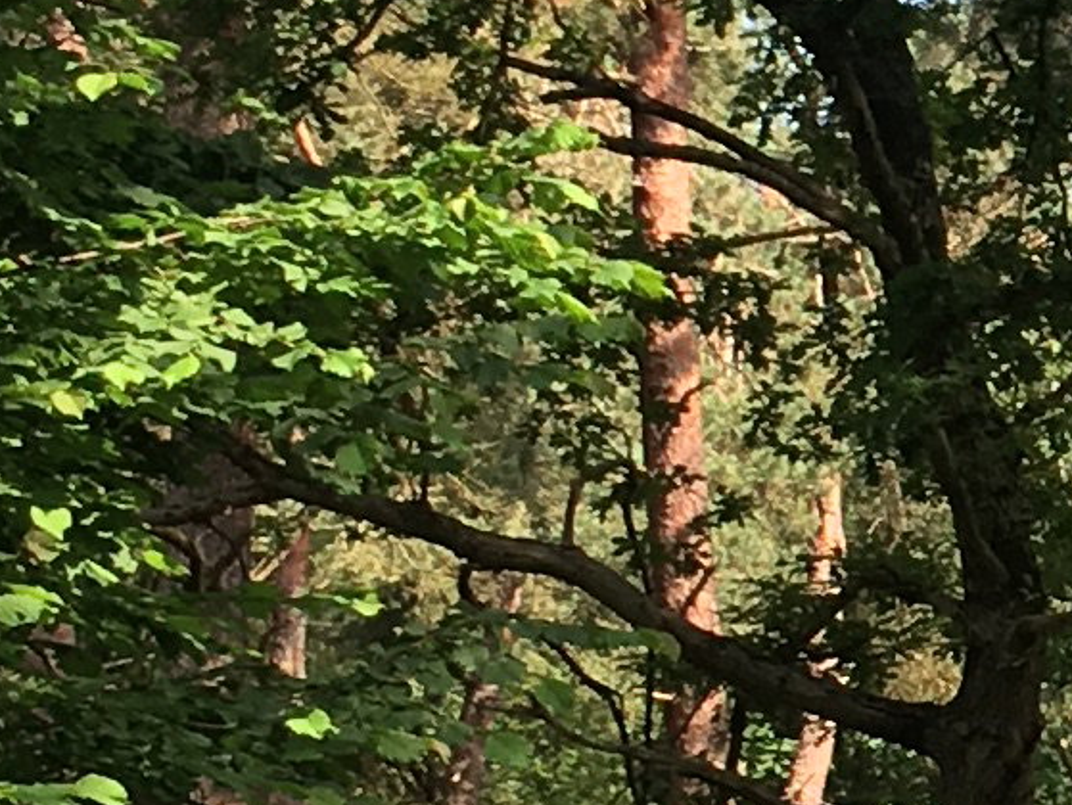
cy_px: 387
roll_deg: +2.2
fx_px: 6477
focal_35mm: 209
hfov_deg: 9.0
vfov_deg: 7.1
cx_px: 1950
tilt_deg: +9.1
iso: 25
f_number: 2.2
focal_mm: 4.15
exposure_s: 1/300
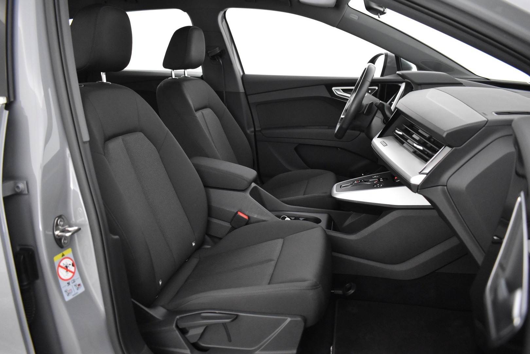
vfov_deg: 47.9
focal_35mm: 27
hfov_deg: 67.4
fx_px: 397
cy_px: 177
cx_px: 265
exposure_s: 1/30
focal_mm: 18
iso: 3200
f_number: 3.5
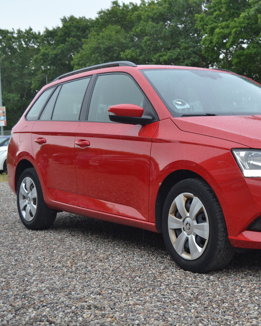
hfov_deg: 25.0
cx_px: 203
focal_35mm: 60
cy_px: 165
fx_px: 579
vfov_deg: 31.4
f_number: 5
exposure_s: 1/100
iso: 400
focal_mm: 28
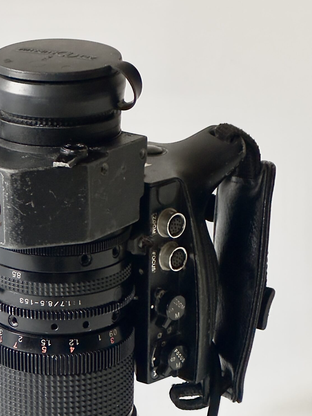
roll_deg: -0.4
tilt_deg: -19.1
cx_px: 59
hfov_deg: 11.2
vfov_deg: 14.9
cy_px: 260
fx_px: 1586
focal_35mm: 132
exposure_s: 1/60
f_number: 2.8
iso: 320
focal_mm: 9
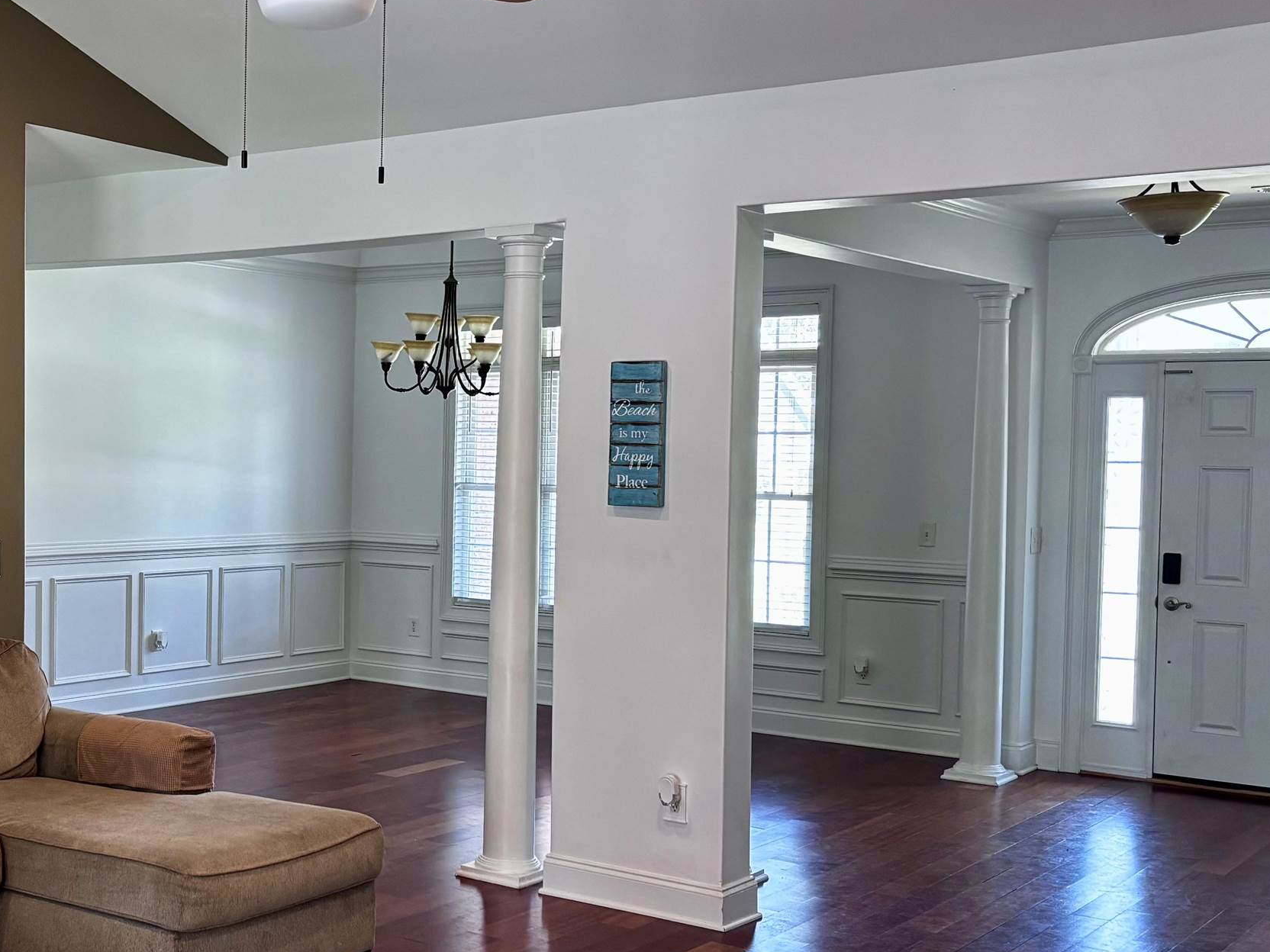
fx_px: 1761
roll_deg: -1.1
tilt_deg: -1.8
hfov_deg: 38.5
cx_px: 303
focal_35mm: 48
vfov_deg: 30.2
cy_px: 532
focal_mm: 5.96
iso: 160
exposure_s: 1/60
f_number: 1.6
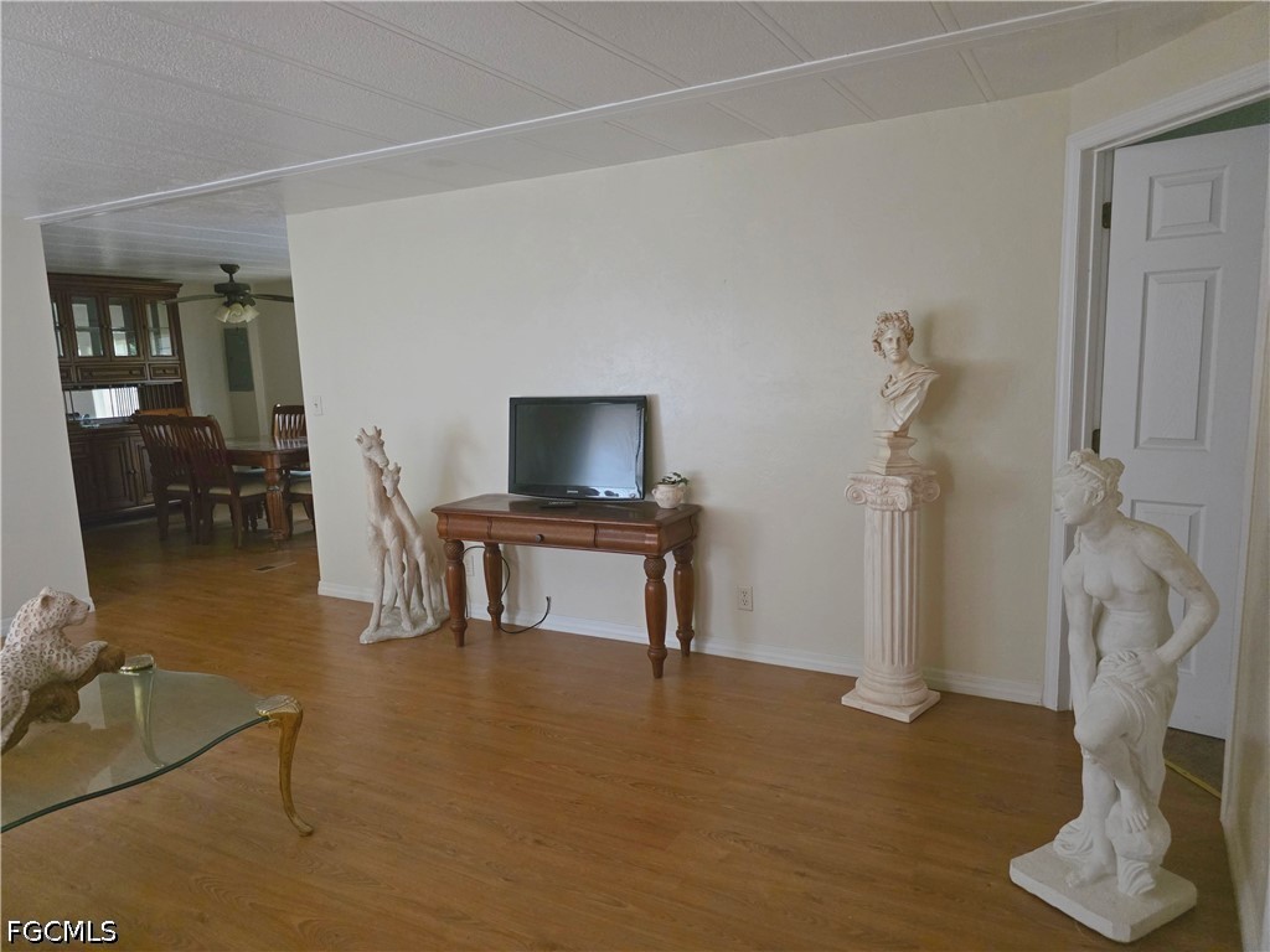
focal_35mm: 23
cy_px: 476
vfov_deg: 58.9
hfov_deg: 73.9
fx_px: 844
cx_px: 635
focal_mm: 6.3
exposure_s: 1/120
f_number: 1.7
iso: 2000
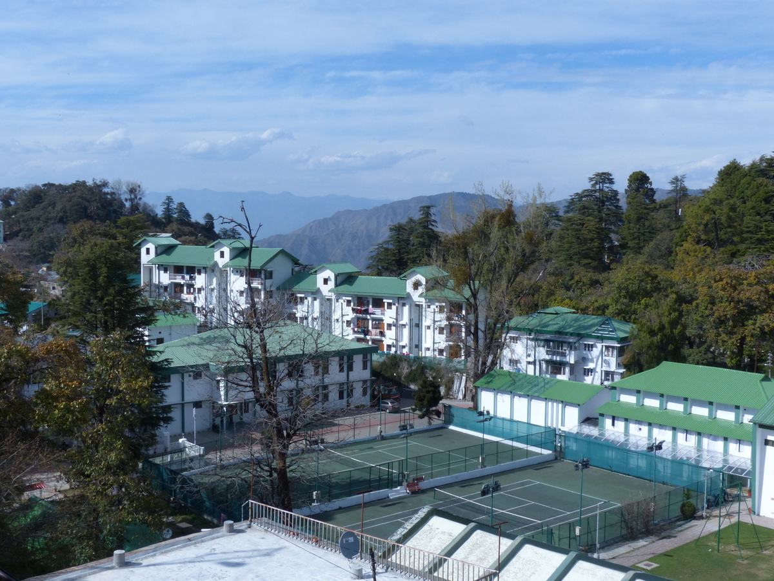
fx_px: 939
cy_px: 290
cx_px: 387
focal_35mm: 42
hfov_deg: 44.8
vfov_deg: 34.3
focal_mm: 7.6
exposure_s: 1/1300
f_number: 5.6
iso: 200
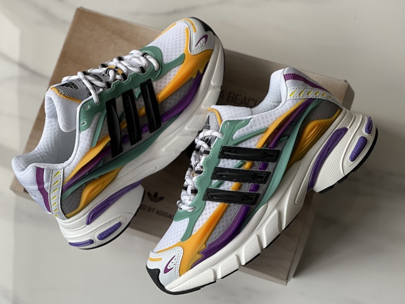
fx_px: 749
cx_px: 202
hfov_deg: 30.3
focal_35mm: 64
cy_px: 152
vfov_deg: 22.9
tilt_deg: -76.5
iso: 64
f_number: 2.2
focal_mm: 7.5
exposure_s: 1/121
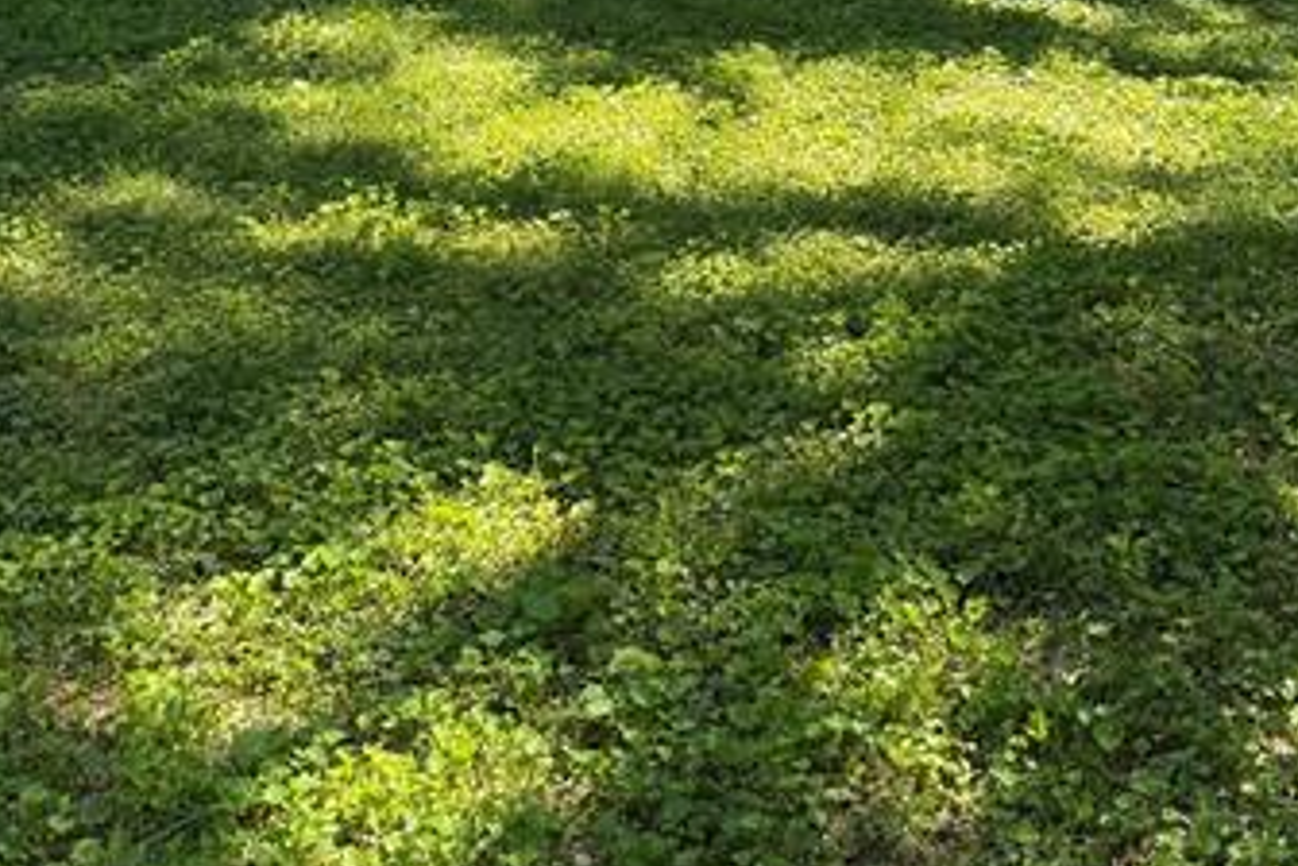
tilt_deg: -7.2
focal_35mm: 57
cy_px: -197
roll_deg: -1.3
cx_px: 908
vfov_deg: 21.9
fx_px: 2055
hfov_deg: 34.6
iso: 100
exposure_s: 1/563
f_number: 1.78
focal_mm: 6.76
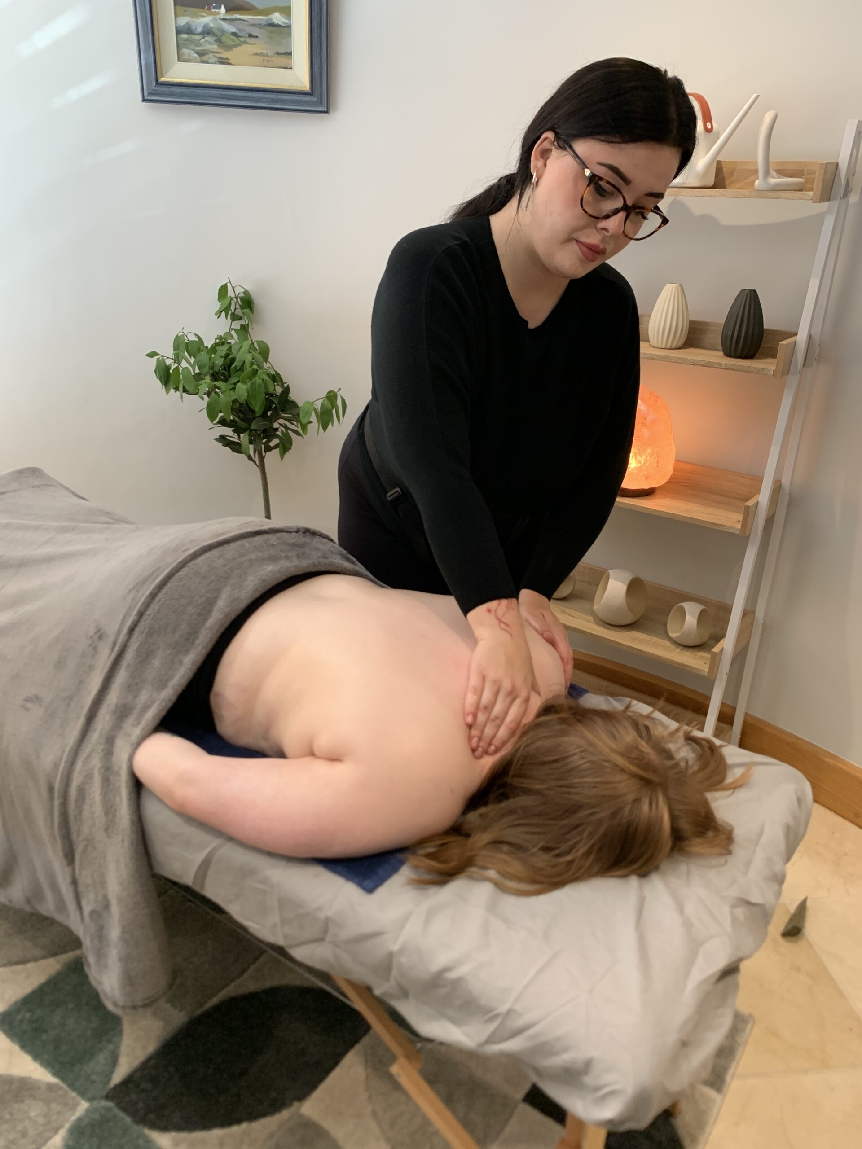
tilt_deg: -23.4
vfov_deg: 67.3
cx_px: 431
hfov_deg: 53.1
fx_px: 863
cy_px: 574
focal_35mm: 26
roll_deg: -1.1
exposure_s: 1/50
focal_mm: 4.25
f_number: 1.8
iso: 125
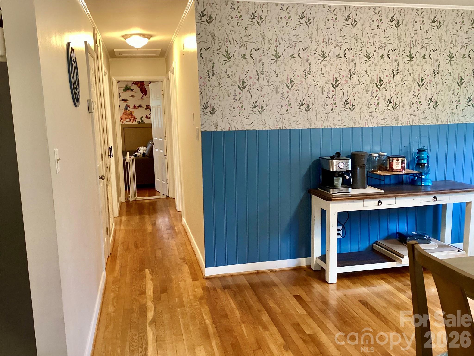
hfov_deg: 58.4
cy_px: 178
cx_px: 237
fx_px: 424
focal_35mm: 31
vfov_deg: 45.4
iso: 320
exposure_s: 1/40
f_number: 2.4
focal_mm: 3.3
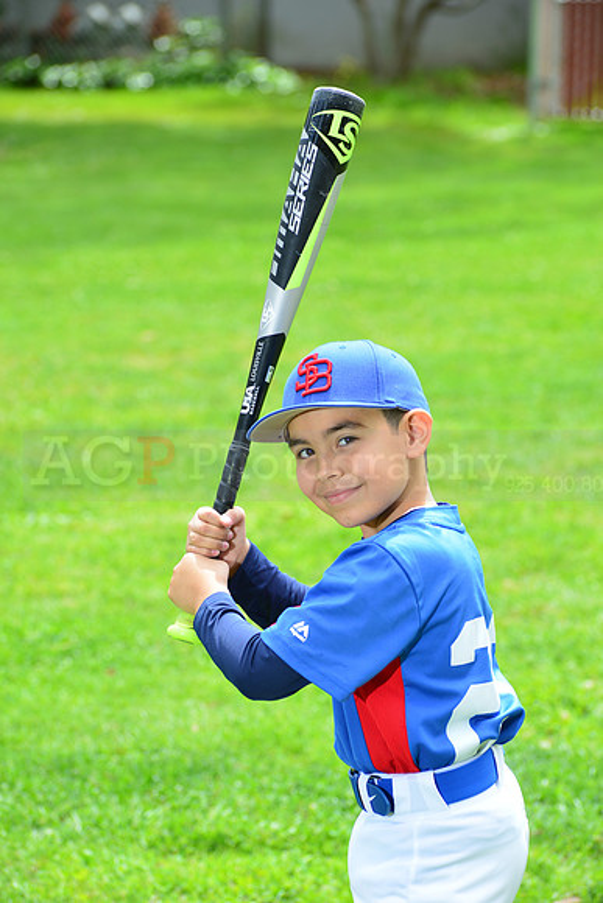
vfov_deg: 12.8
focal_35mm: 160
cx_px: 302
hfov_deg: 8.6
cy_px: 452
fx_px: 4017
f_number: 8
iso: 200
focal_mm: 160
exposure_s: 1/200
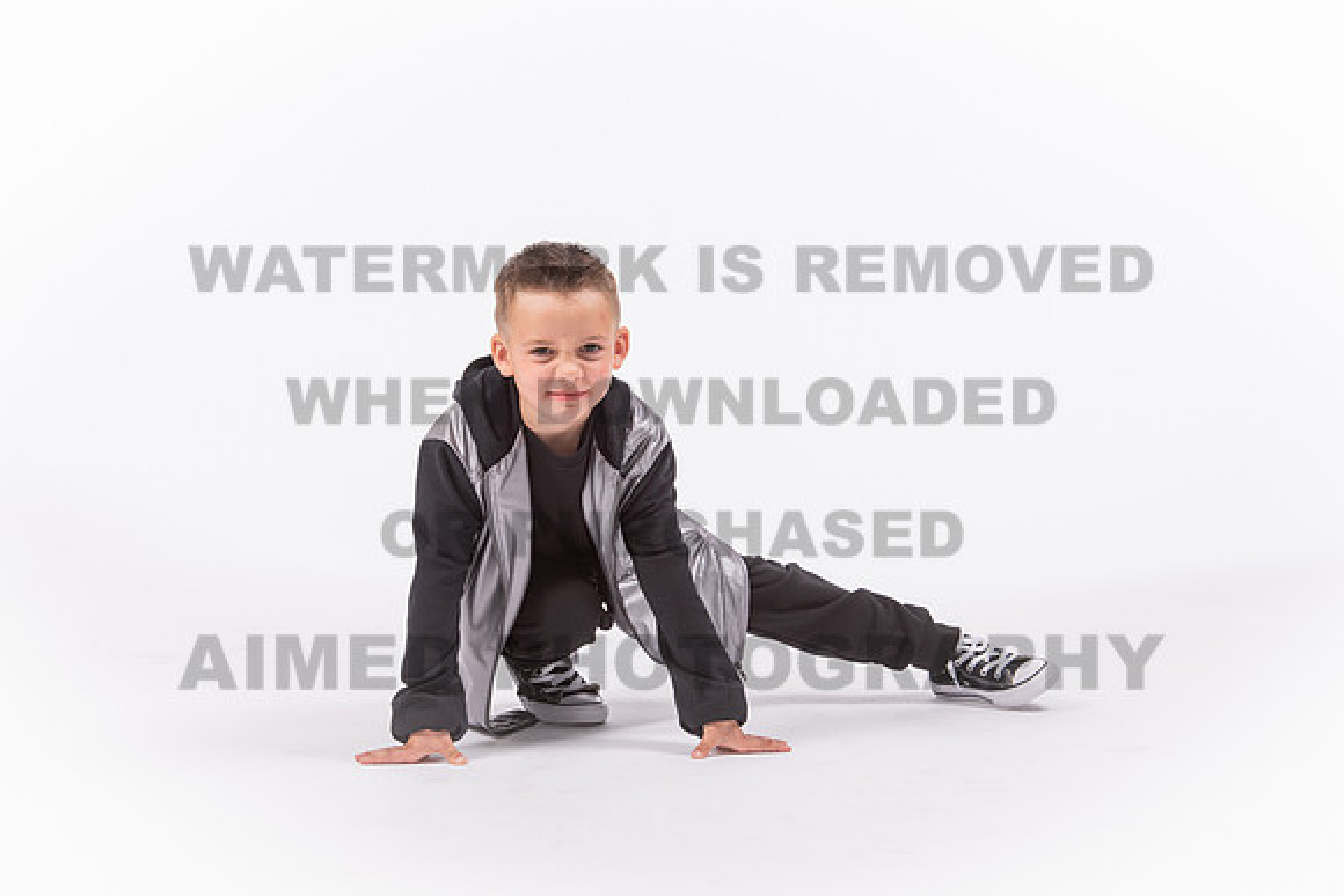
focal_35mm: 119
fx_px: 4435
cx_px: 672
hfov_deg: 17.2
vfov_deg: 11.5
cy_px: 448
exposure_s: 1/160
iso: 250
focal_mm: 116
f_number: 11
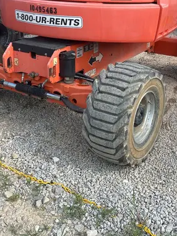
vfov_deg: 37.0
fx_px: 341
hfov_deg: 28.9
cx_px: 123
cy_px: 52
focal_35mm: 50
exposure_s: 1/1205
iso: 50
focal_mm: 5.96
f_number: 1.6
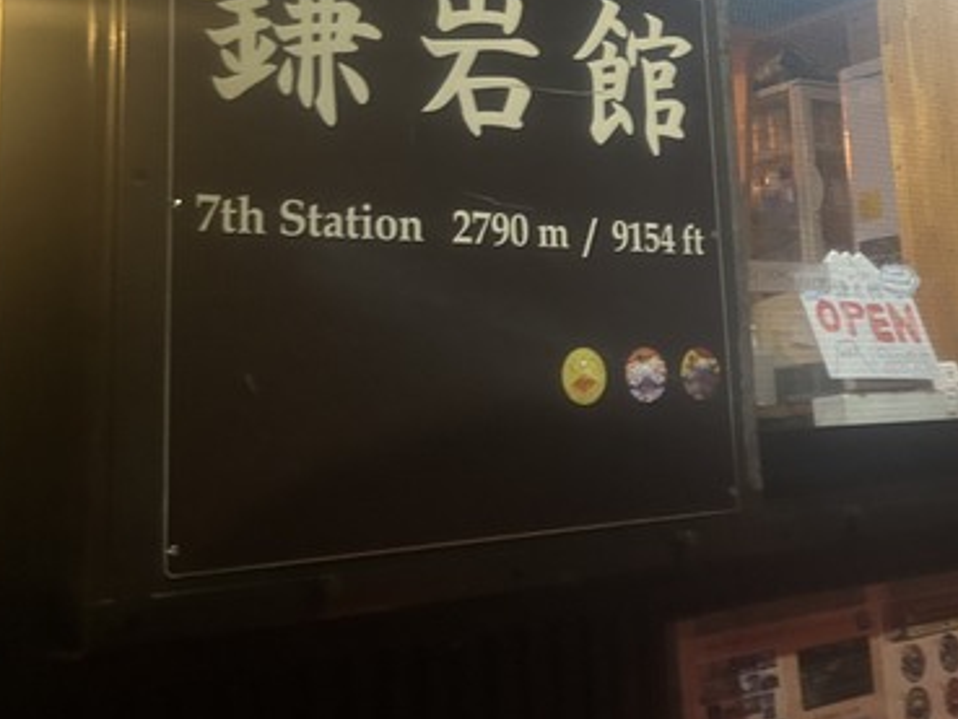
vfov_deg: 25.9
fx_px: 1523
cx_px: 727
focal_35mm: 55
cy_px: 95
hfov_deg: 34.1
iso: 640
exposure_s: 1/40
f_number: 1.5
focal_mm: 5.7
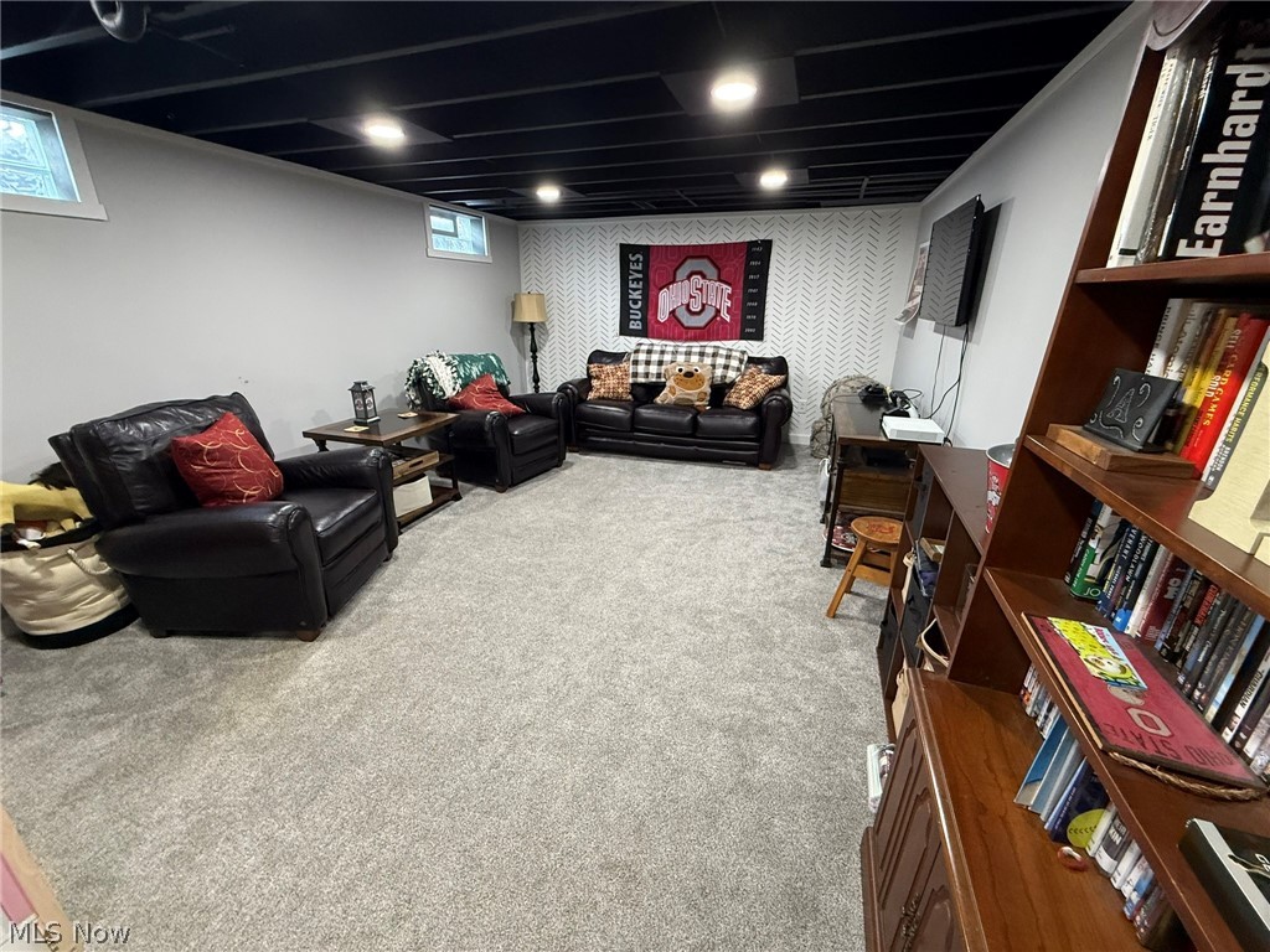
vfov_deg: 85.7
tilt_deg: -18.2
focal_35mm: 14
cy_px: 476
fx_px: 514
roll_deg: -0.8
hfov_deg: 102.1
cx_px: 635
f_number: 2.2
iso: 320
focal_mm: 2.22
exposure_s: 1/60
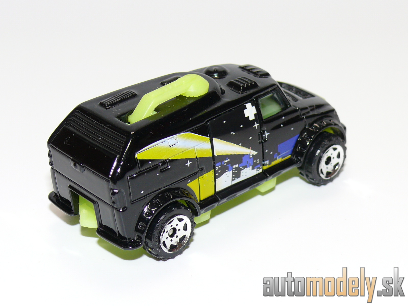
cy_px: 153
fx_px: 1096
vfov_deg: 15.9
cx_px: 204
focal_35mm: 93
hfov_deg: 21.1
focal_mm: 12.8
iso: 100
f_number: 4
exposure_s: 1/30
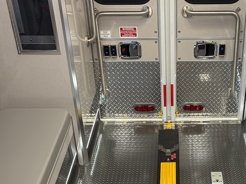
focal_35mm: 63
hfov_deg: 30.3
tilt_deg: -37.6
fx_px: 448
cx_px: 178
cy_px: 206
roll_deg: -2.2
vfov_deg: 21.9
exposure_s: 1/80
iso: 32
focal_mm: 5.96
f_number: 1.6
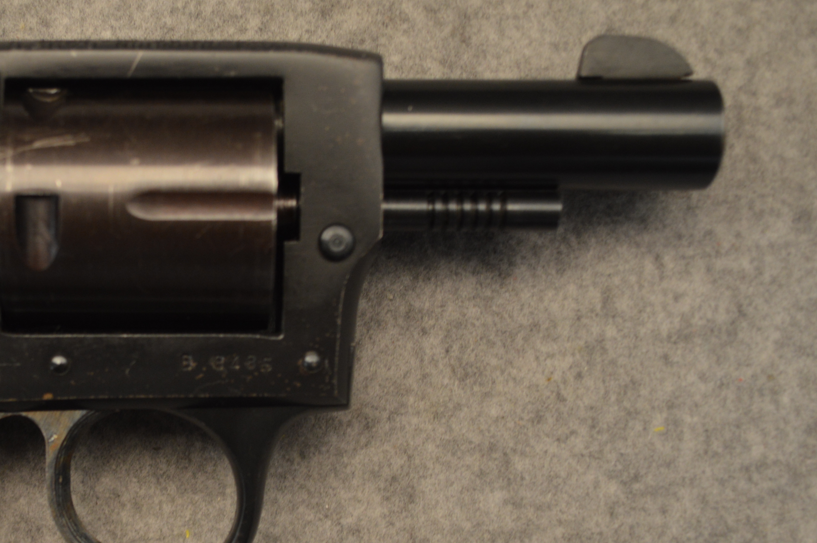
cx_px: 137
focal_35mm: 64
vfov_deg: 21.0
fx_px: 1451
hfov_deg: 30.5
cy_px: 407
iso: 400
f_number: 3.8
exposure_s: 1/30
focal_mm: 22
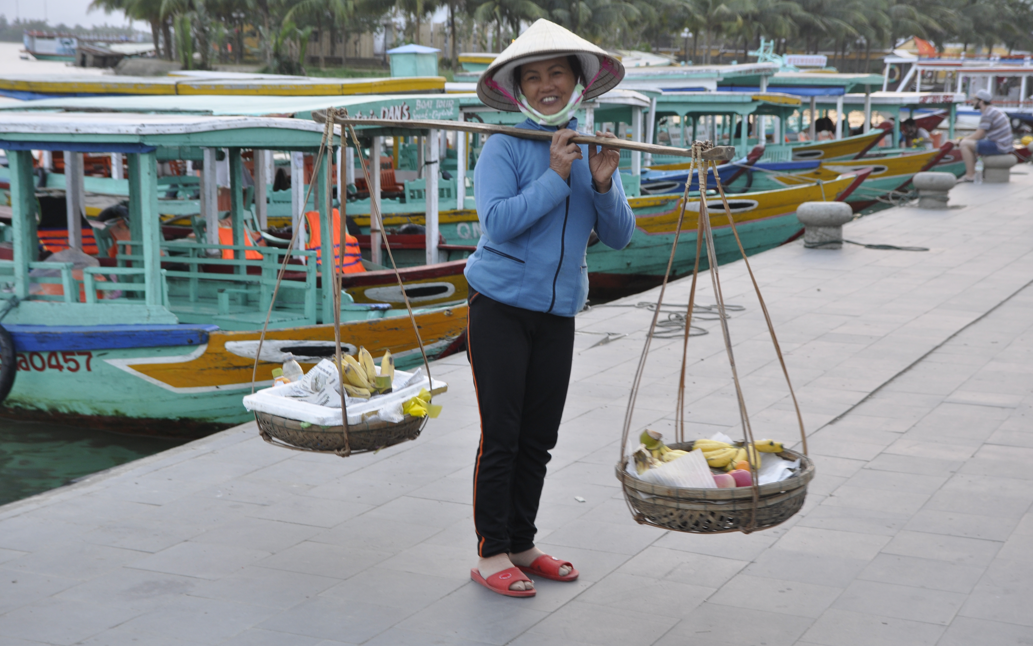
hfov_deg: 34.5
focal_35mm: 59
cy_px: 331
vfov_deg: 22.0
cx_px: 512
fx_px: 1661
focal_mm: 38
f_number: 5.6
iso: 250
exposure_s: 1/30
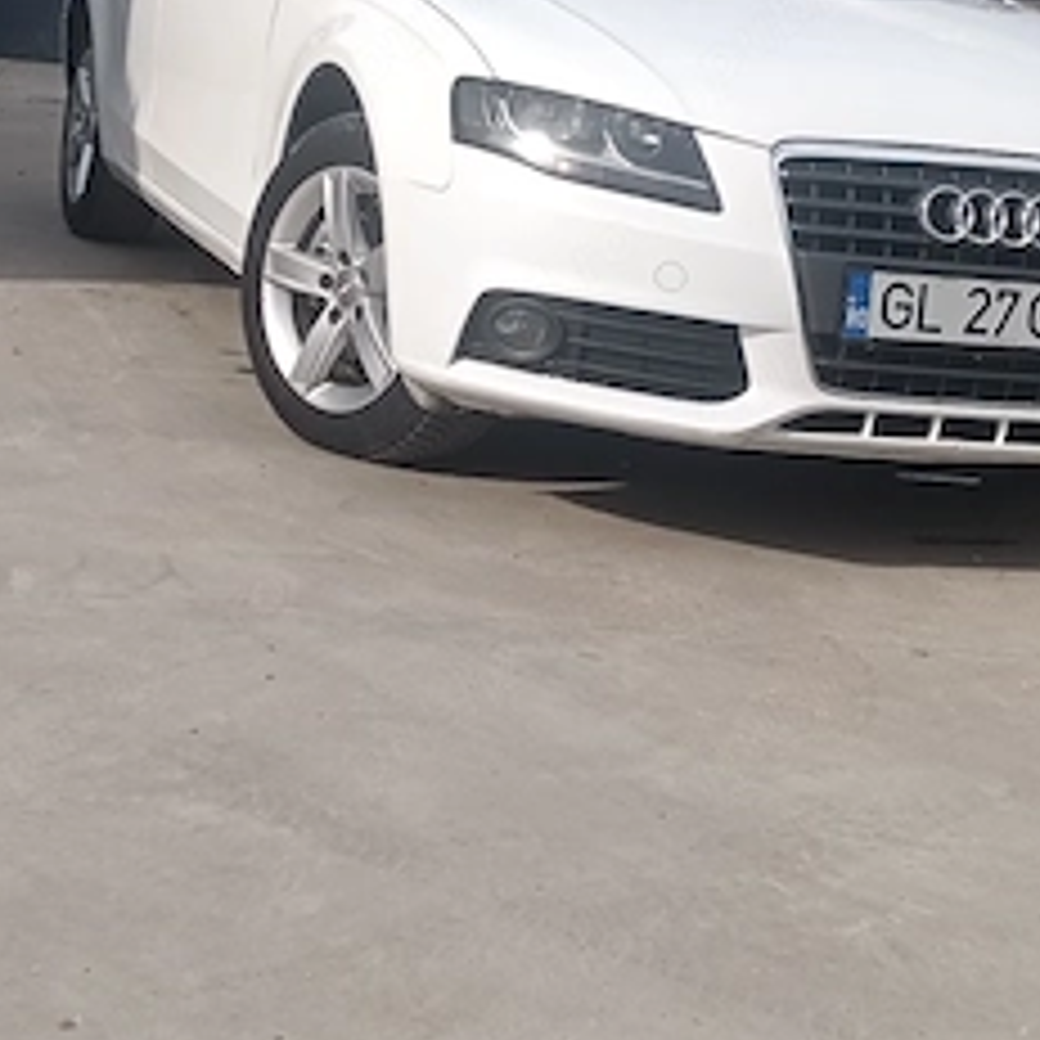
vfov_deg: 23.9
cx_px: 581
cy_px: 383
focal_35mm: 72
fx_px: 2447
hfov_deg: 24.0
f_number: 1.8
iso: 50
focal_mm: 3.98
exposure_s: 1/909
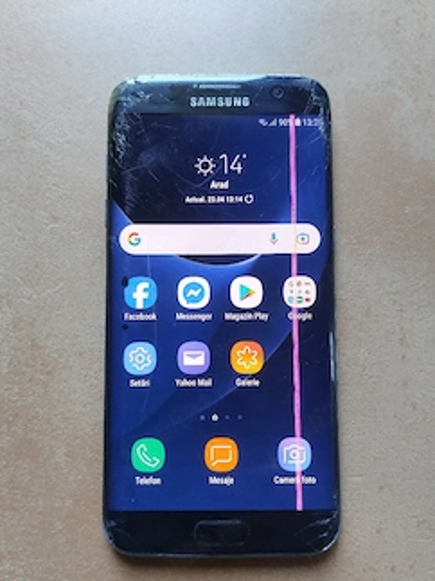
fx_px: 520
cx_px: 219
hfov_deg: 45.4
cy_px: 300
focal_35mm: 31
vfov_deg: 58.4
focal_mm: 5.23
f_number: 1.8
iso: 200
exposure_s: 1/100
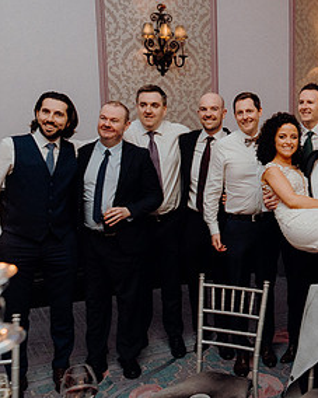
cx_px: 315
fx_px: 541
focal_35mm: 46
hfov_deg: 30.5
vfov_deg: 40.3
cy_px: 214
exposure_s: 1/160
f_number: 3.5
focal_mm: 24
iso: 2500
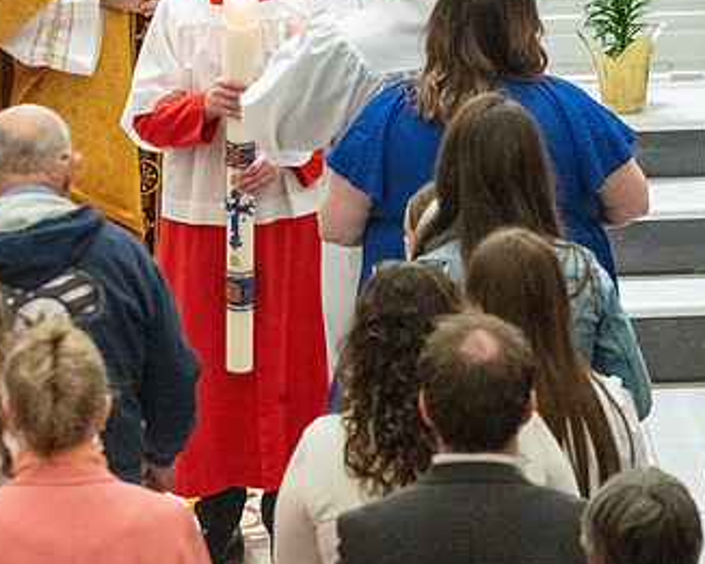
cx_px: 318
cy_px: 213
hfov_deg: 5.8
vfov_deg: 4.6
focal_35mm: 334
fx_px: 6971
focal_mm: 200
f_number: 8
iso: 5000
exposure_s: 1/60
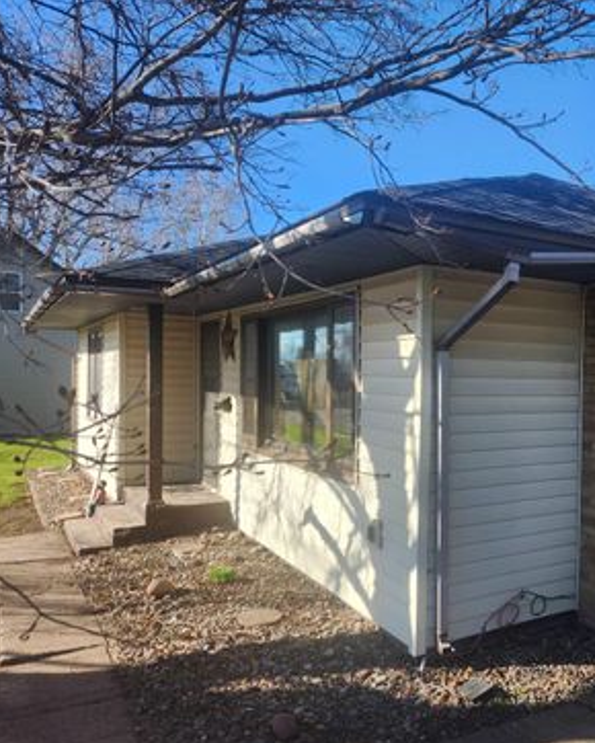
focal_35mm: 31
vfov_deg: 57.1
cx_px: 492
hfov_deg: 44.4
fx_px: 682
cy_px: 383
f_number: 1.8
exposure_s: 1/614
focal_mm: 5.4
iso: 20
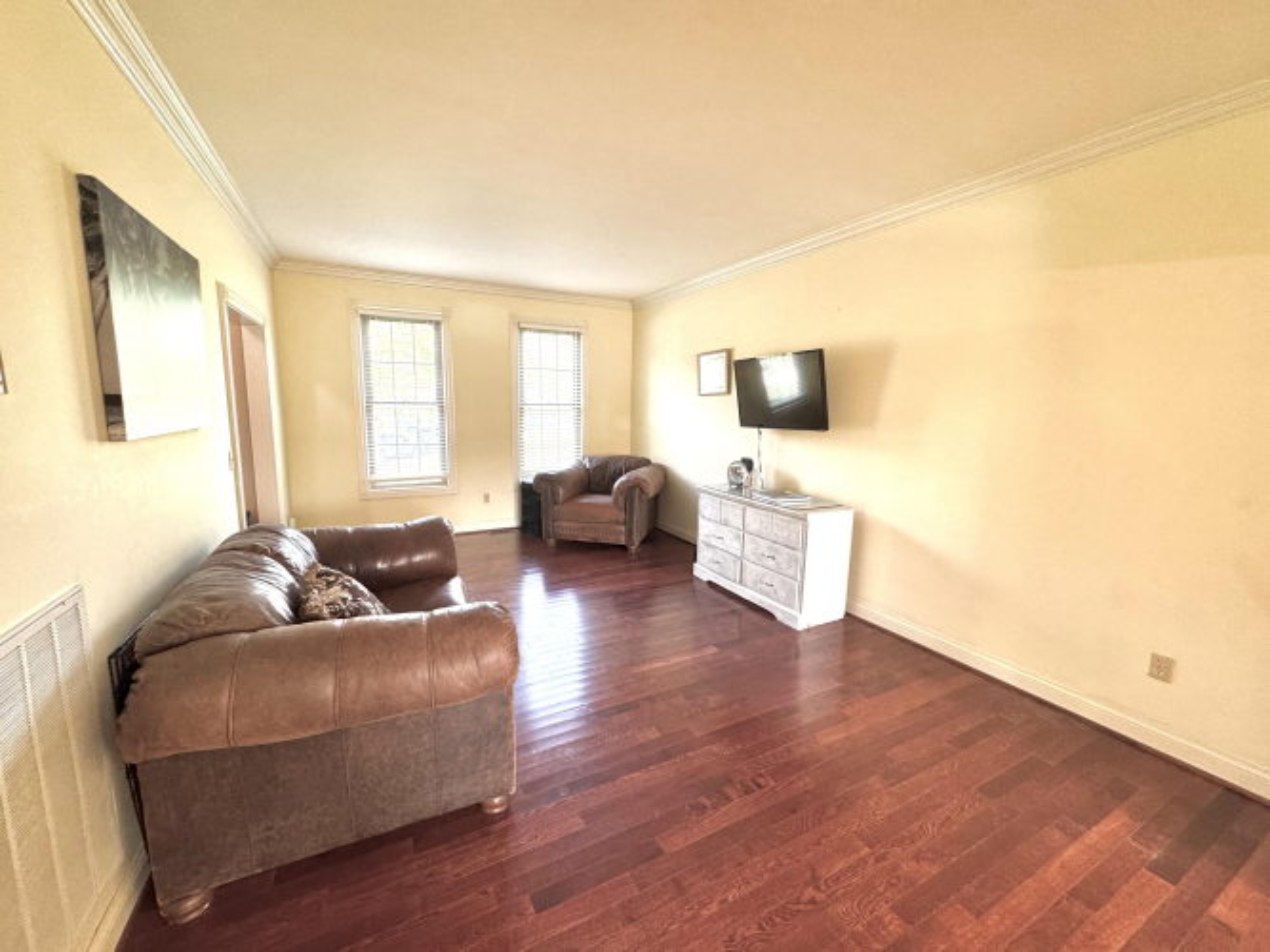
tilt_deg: -9.5
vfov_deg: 85.7
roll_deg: -1.4
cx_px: 635
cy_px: 476
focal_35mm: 14
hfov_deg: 102.1
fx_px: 514
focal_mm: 2.22
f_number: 2.2
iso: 200
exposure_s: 1/60
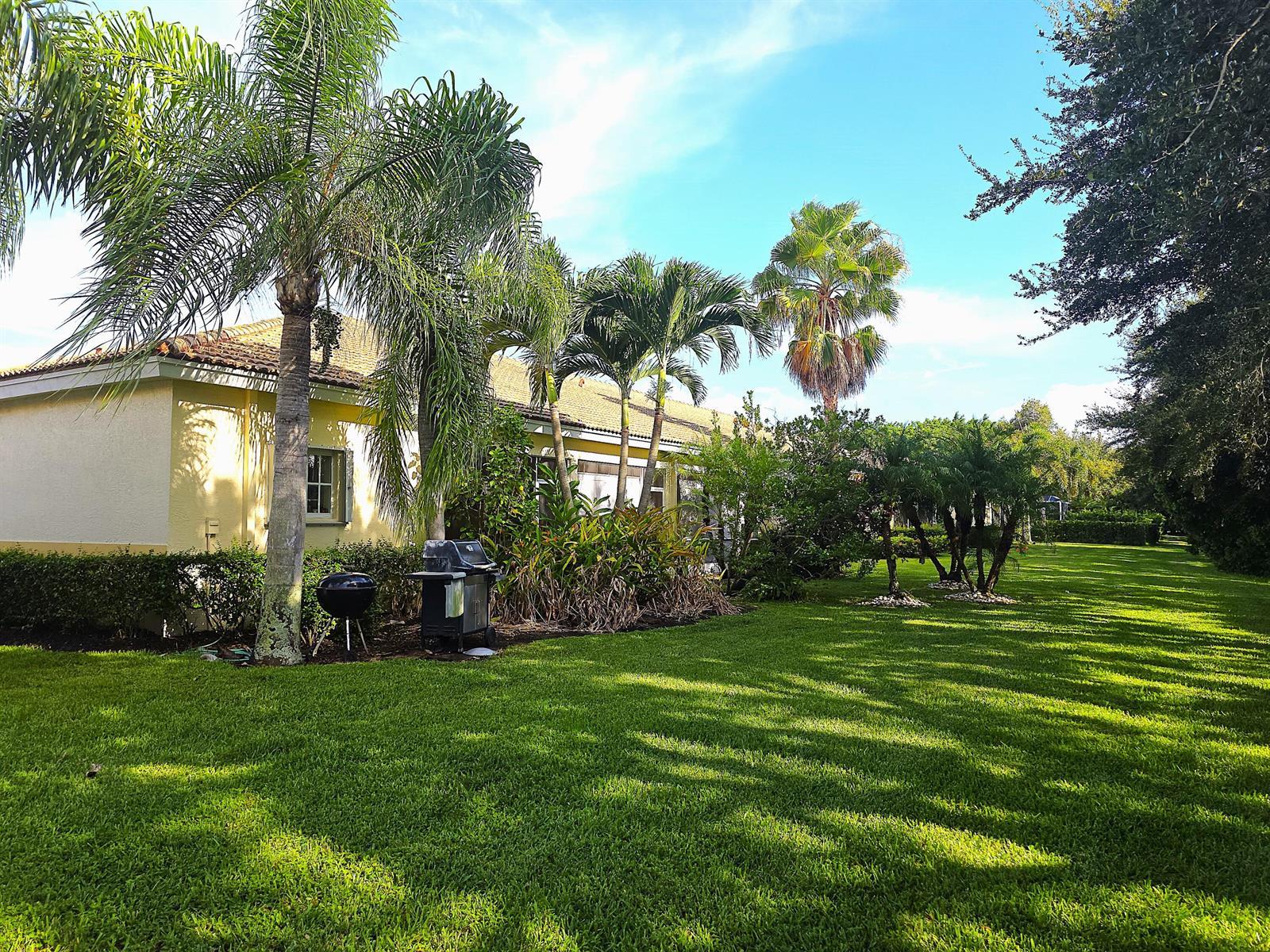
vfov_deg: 58.9
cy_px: 476
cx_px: 635
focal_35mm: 23
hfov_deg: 73.9
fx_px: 844
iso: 12
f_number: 1.7
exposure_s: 1/373
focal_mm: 6.3
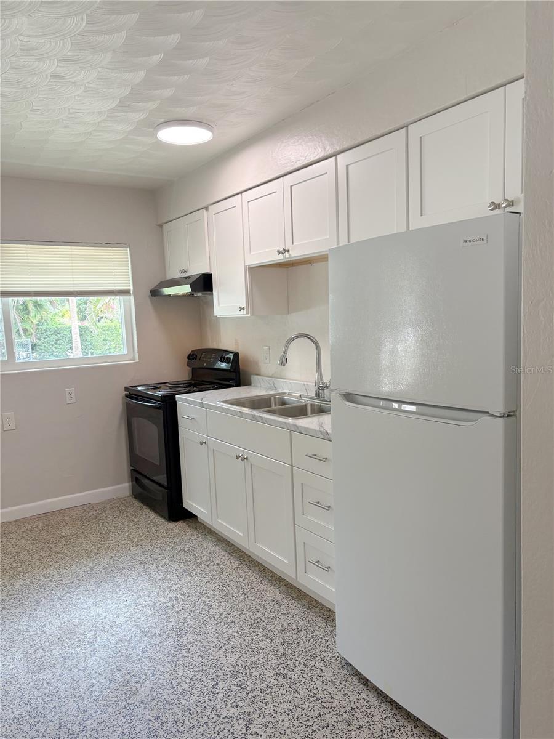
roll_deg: +2.3
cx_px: 277
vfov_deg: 67.3
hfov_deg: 53.1
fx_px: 555
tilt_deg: -5.3
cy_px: 370
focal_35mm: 26
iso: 100
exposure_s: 1/120
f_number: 1.6
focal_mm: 5.96
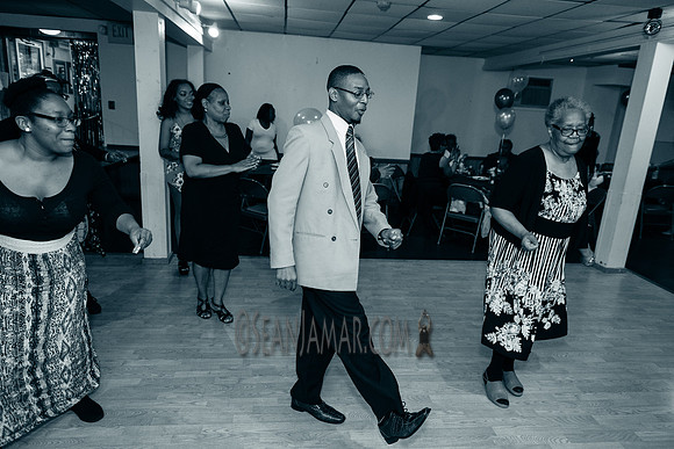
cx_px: 337
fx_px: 449
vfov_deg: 53.2
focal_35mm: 24
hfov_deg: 73.7
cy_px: 224
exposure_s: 1/400
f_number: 3.5
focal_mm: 24
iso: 2000
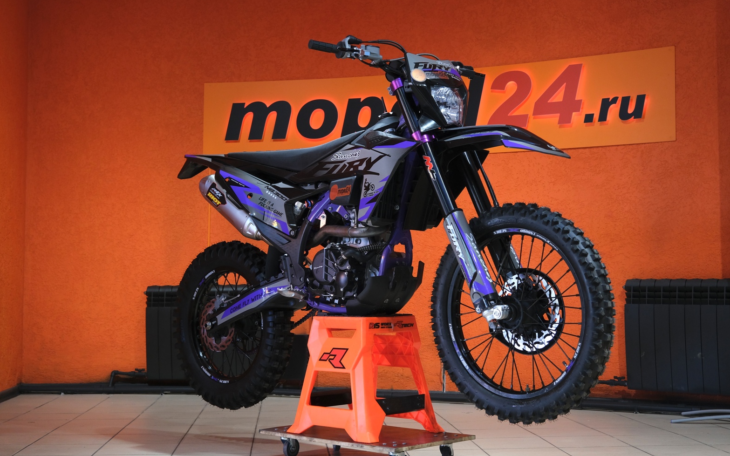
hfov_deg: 39.6
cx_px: 365
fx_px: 1015
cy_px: 214
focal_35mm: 51
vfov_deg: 25.3
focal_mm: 32.5
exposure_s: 1/100
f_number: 4
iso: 1250
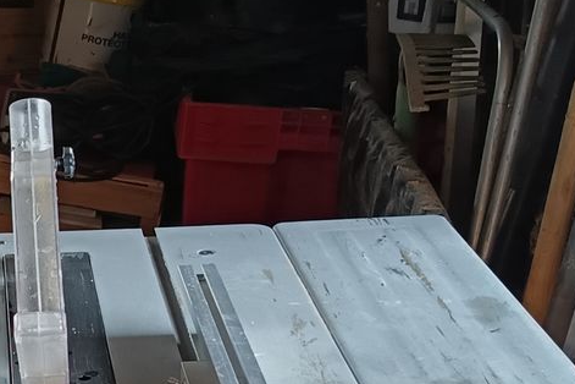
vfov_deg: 12.7
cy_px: 405
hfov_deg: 18.8
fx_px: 1693
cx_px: 0
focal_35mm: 106
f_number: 1.75
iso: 585
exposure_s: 1/50
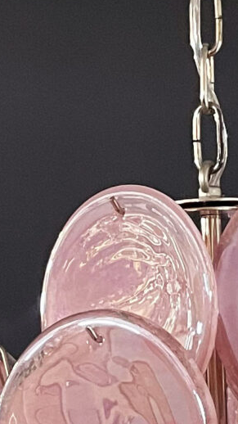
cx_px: 191
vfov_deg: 15.3
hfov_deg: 8.6
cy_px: 200
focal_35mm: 140
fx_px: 1572
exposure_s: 1/50
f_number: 1.6
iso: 400
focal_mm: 4.2
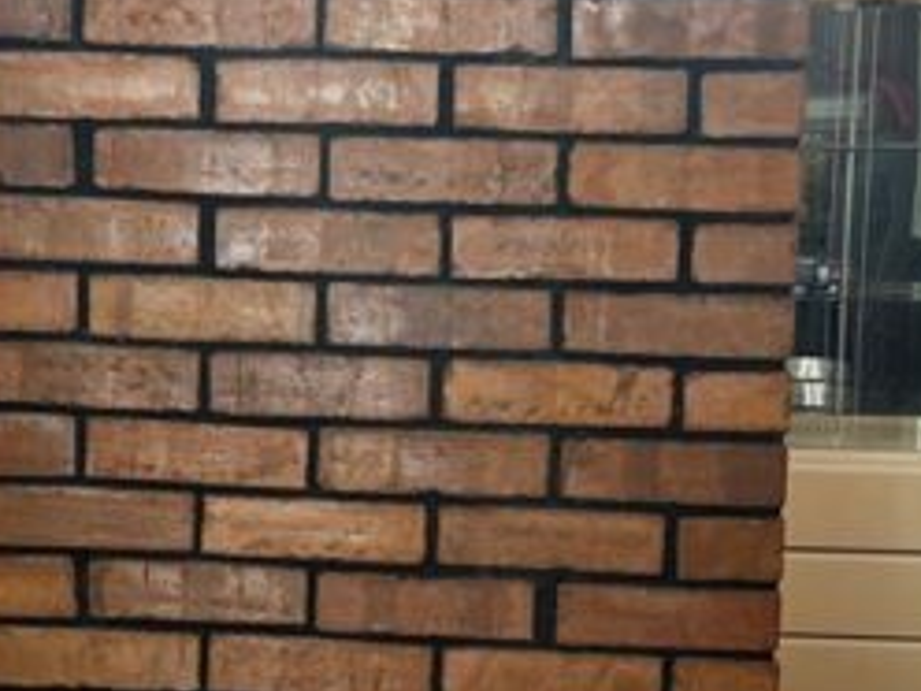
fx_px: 2235
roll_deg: -0.5
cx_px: 319
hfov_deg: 23.2
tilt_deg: -8.8
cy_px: 505
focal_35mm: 84
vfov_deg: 17.5
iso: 160
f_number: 1.5
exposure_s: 1/60
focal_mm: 5.7
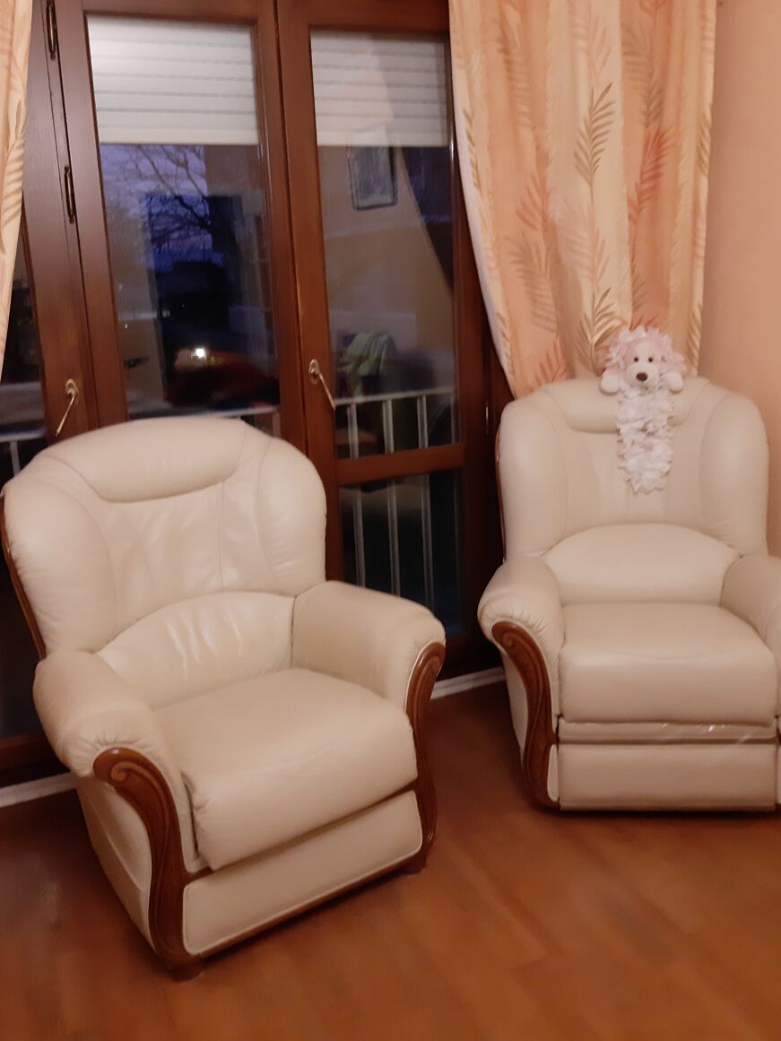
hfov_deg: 45.4
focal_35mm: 31
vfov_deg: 58.1
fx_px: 932
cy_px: 448
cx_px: 412
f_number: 1.7
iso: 500
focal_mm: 3.93
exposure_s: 1/25
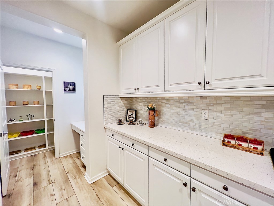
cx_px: 137
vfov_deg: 89.9
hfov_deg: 106.2
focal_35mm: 13
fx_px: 103
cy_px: 103
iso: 160
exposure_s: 1/120
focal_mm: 1.57
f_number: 1.8
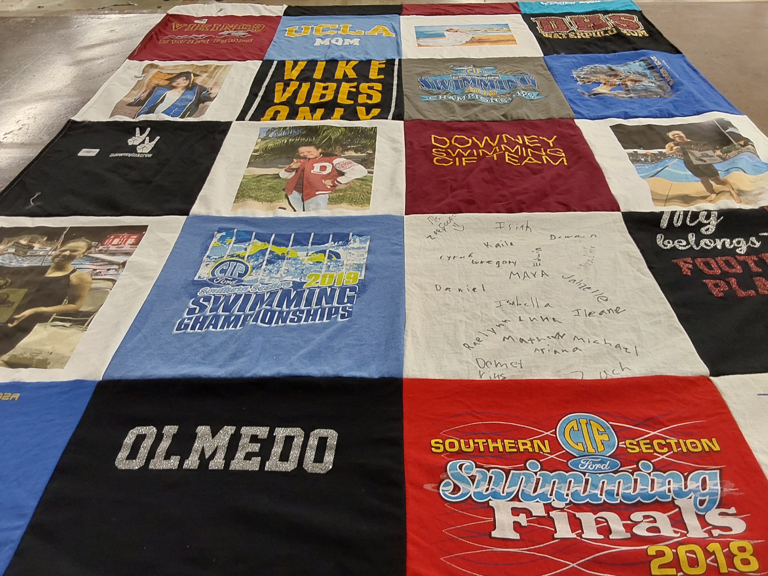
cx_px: 384
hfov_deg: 63.4
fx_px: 621
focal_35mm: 28
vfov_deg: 49.7
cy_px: 288
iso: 80
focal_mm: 2.91
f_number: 1.9
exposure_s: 1/60
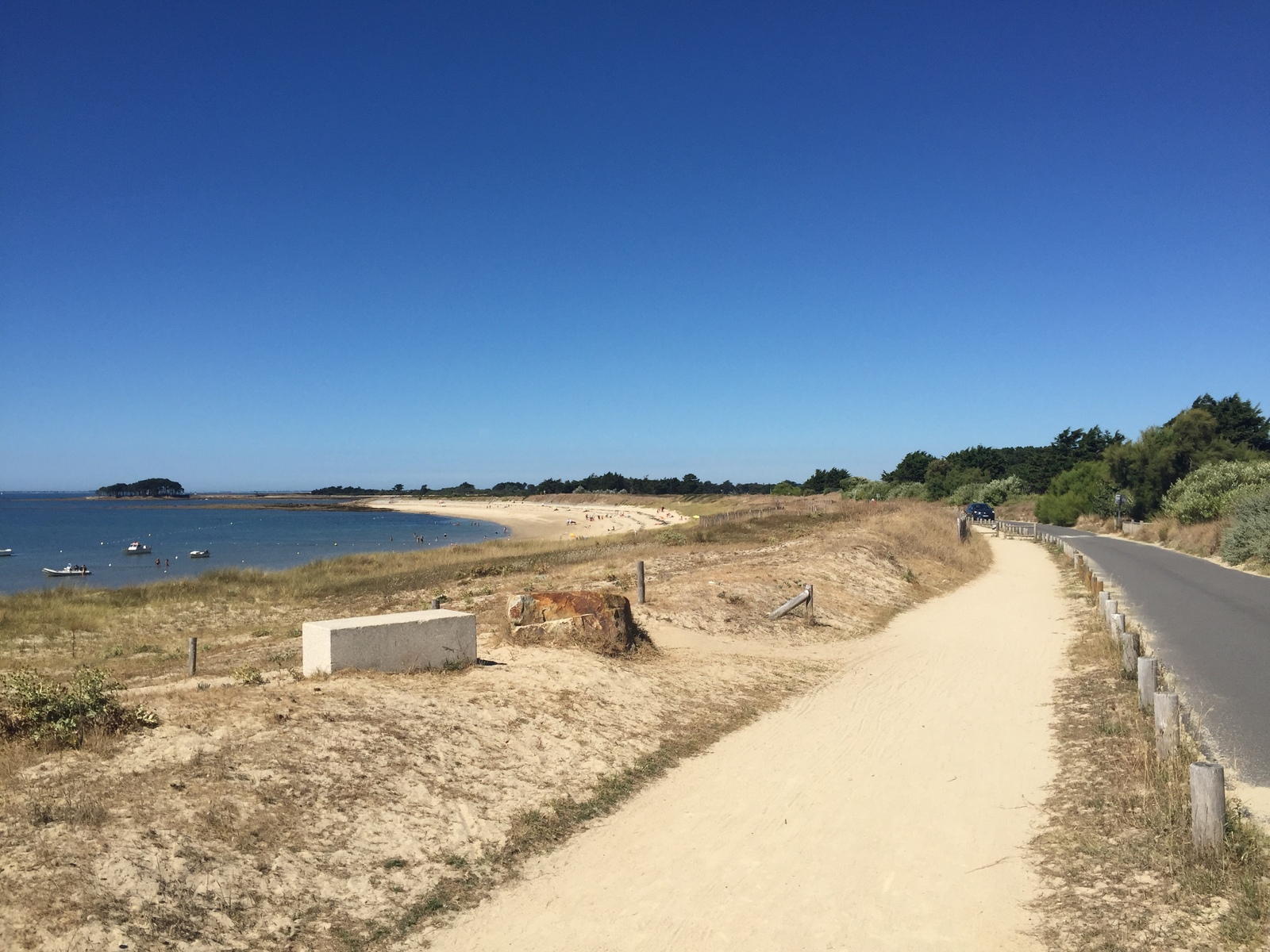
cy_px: 476
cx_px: 635
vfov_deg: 48.2
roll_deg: -0.3
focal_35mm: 29
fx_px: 1064
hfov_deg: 61.7
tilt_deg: +1.8
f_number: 2.2
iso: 32
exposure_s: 1/3300
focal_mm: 4.15
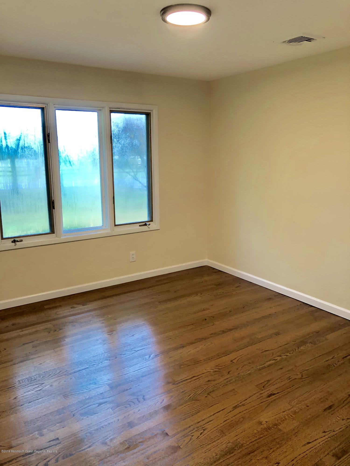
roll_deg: +0.1
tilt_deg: -10.6
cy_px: 233
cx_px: 175
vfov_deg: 61.7
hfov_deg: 48.2
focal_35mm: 29
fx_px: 391
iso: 100
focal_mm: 3.99
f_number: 1.8
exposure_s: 1/60
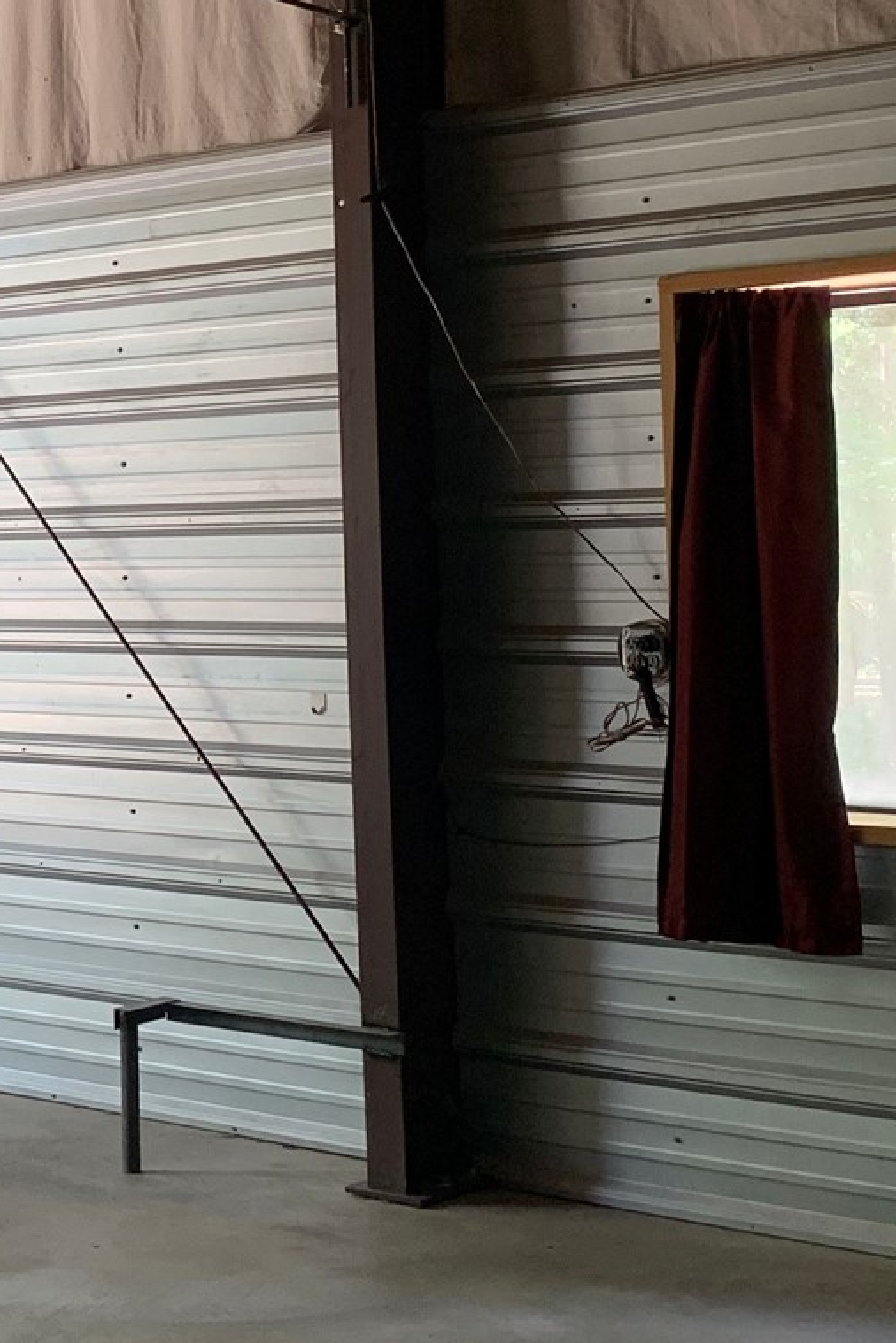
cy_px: 419
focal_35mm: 73
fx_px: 2725
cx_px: -138
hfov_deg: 17.9
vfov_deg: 27.5
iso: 100
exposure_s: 1/91
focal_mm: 4.25
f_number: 1.8
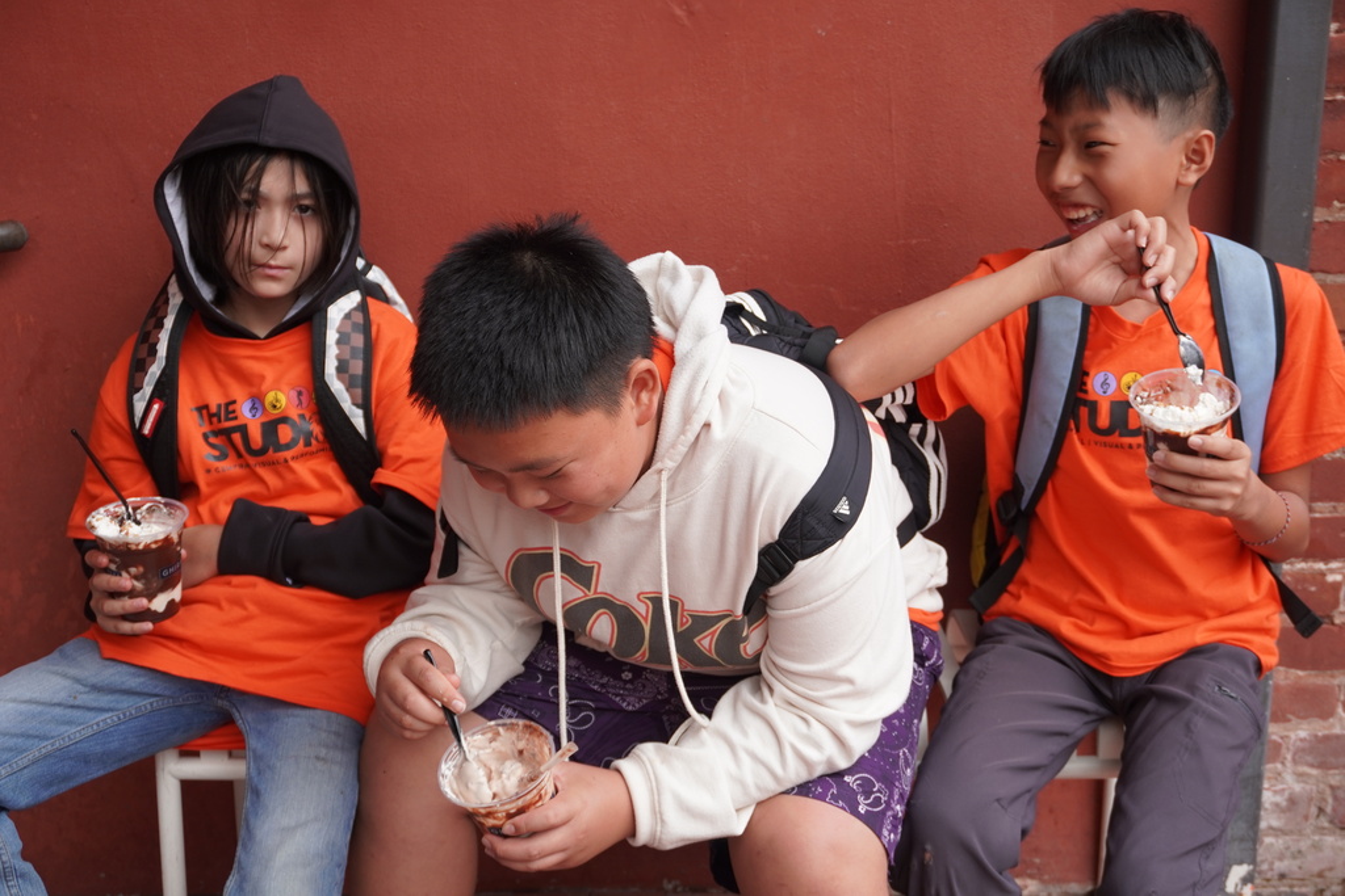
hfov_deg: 42.3
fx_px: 1737
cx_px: 672
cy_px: 448
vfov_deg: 29.0
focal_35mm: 46
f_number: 5
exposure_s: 1/160
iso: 200
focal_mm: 31
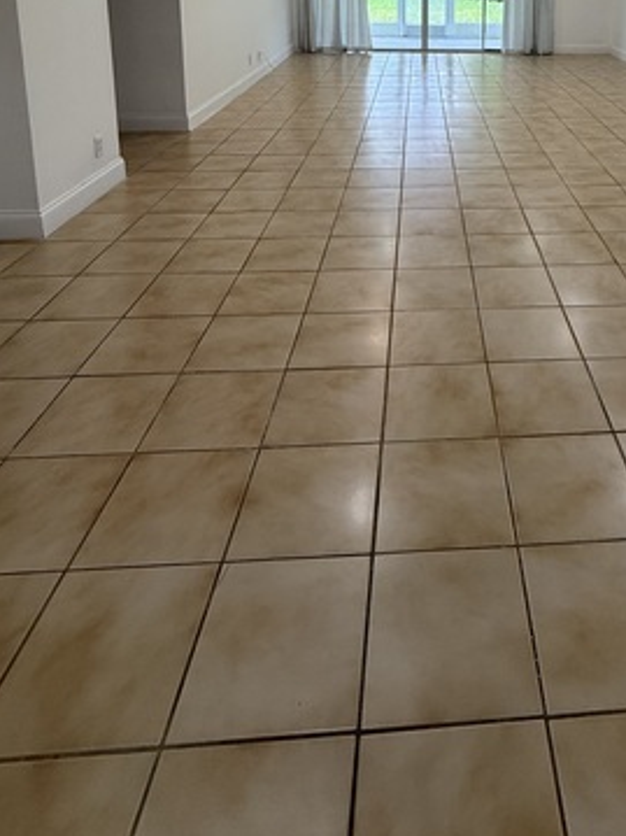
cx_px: 468
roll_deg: -1.7
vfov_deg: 57.5
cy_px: 78
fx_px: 627
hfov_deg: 50.9
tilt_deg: -9.7
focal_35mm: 26
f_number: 2.2
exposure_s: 1/120
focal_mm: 2.22
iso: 125
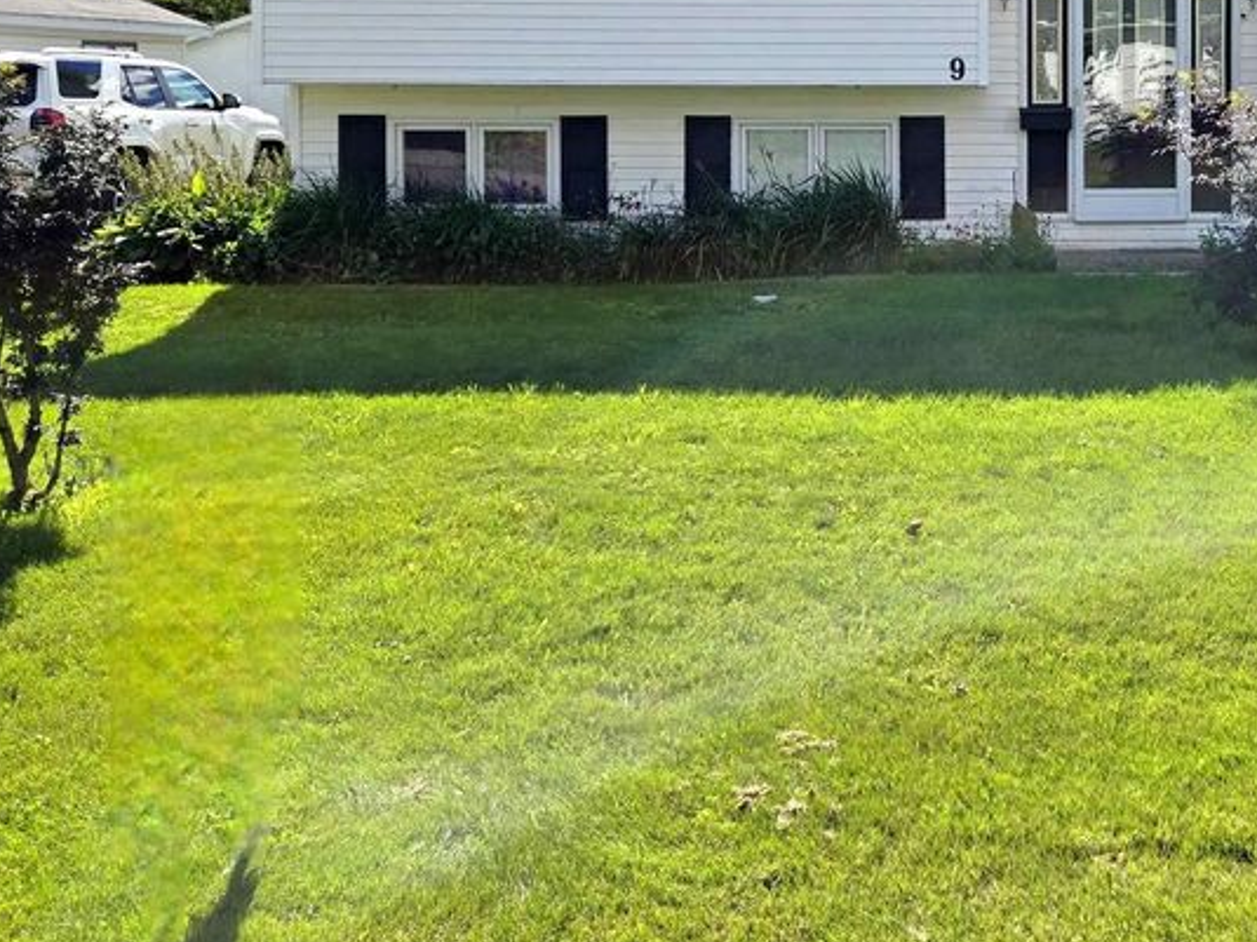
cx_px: 1015
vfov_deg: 31.5
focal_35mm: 44
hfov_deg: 41.0
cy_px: 115
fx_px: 1597
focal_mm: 5.4
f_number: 1.8
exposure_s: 1/3333
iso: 25
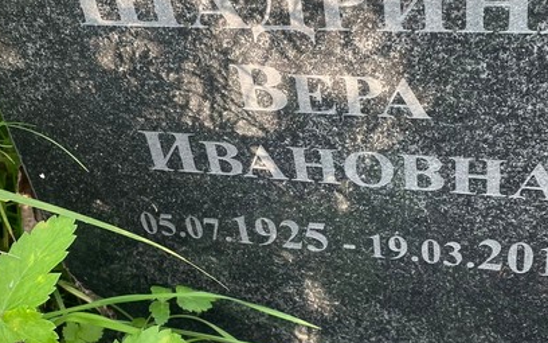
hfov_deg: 37.5
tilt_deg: -38.8
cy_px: 180
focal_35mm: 54
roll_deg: +8.9
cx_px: 305
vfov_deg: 24.0
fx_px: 806
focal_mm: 4.2
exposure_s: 1/121
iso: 40
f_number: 1.6
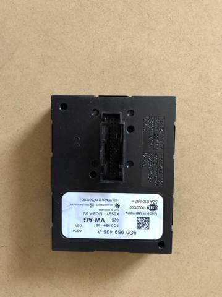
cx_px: 111
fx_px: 240
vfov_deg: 63.5
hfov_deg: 49.7
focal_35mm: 28
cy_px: 148
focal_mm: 4
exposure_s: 1/24
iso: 40
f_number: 1.8
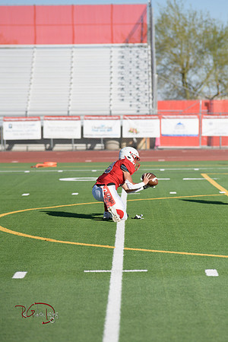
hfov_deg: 6.9
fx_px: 1900
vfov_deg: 10.3
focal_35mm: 200
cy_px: 171
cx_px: 114
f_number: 5
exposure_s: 1/5000
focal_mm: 200
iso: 500
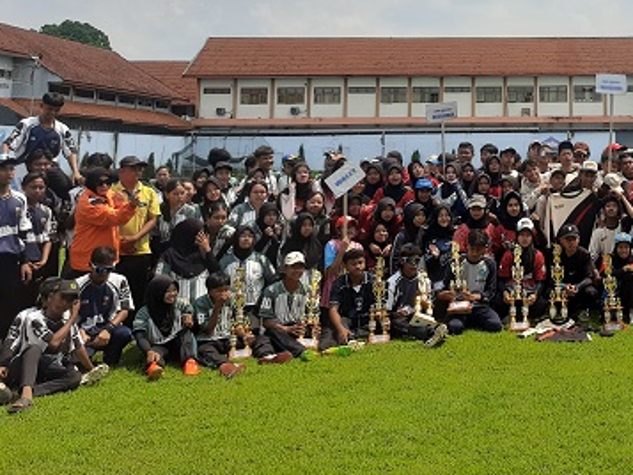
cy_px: 72
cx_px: 550
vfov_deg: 29.9
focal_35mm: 47
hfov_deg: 38.1
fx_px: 860
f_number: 1.8
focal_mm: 5.23
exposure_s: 1/1274
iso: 20
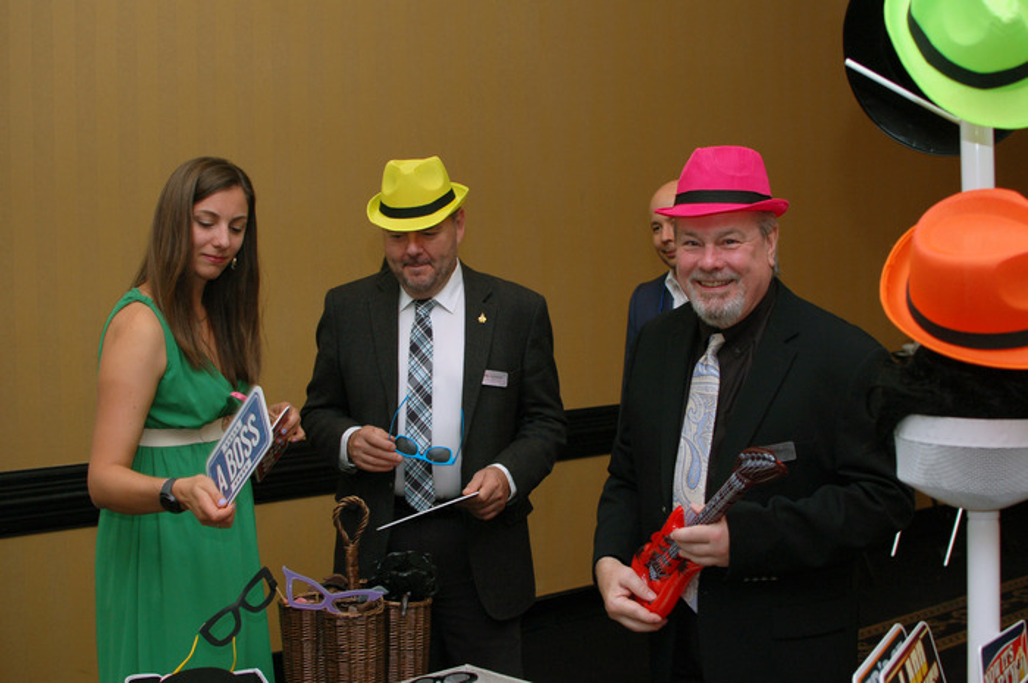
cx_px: 514
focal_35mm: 52
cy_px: 342
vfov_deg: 25.7
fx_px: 1497
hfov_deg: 37.9
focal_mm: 35
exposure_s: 1/60
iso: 400
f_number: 4
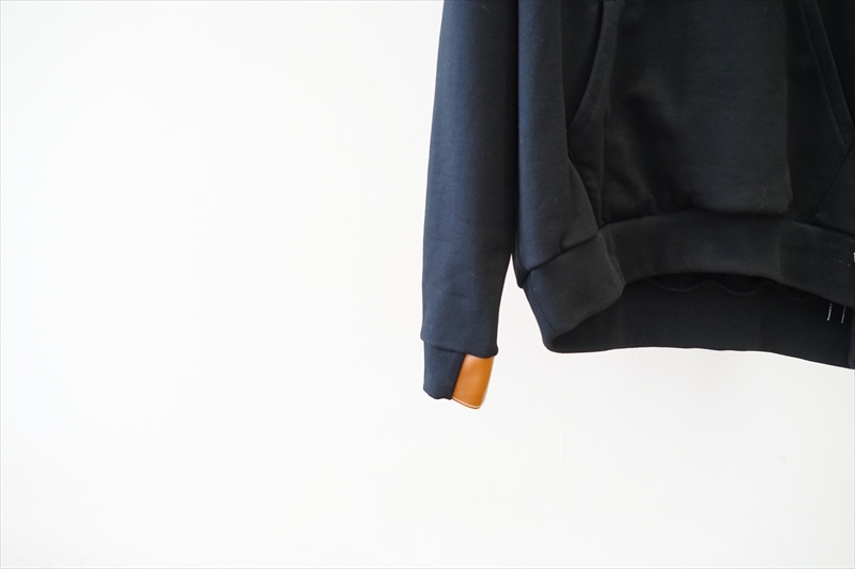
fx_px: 1306
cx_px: 428
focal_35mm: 55
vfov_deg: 24.6
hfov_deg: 36.3
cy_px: 284
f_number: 4
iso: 1000
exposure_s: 1/60
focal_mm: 55
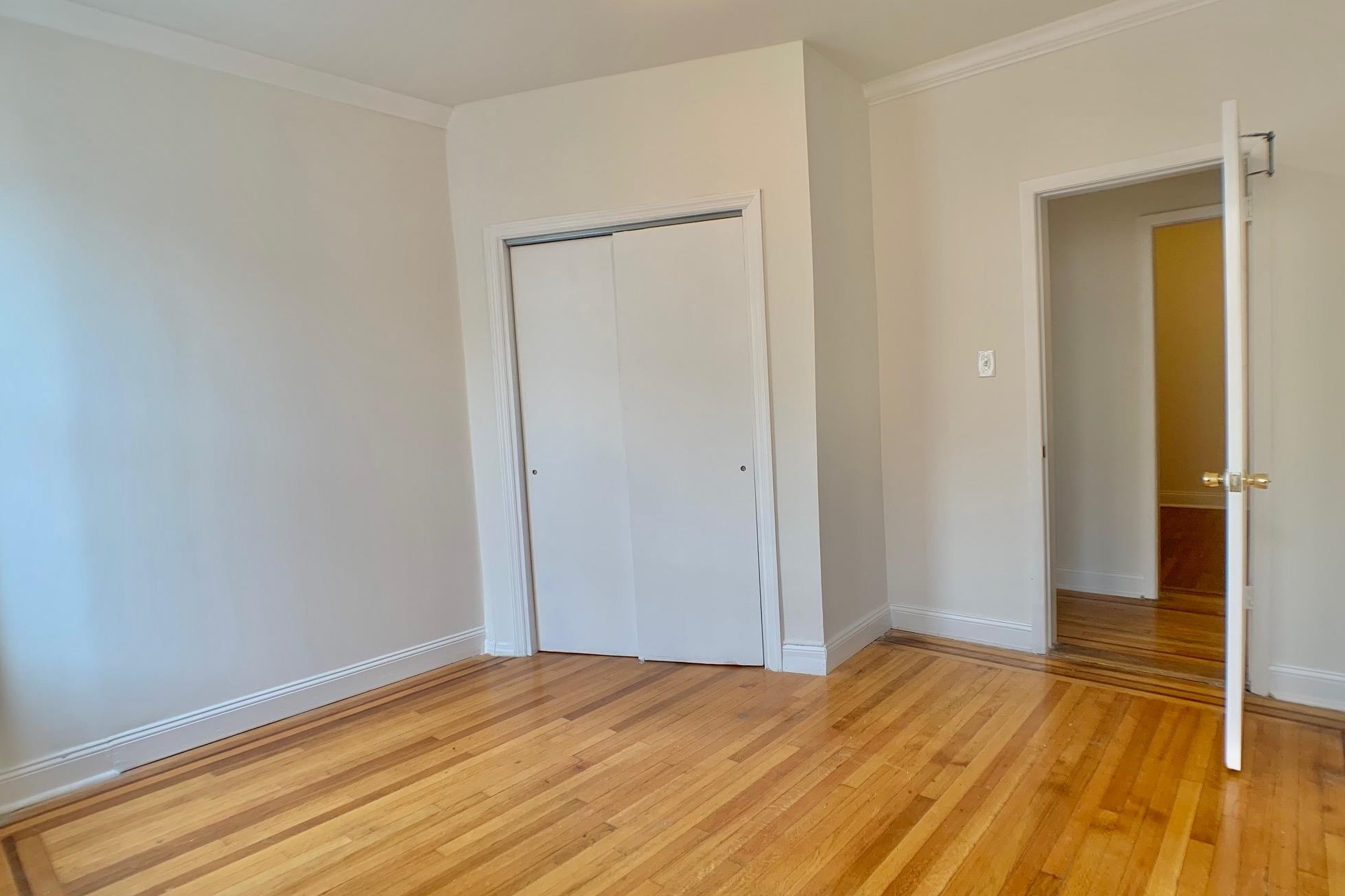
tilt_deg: -4.1
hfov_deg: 65.5
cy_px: 461
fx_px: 1046
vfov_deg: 46.4
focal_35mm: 28
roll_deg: +3.4
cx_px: 684
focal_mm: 4.25
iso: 50
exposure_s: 1/120
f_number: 1.8
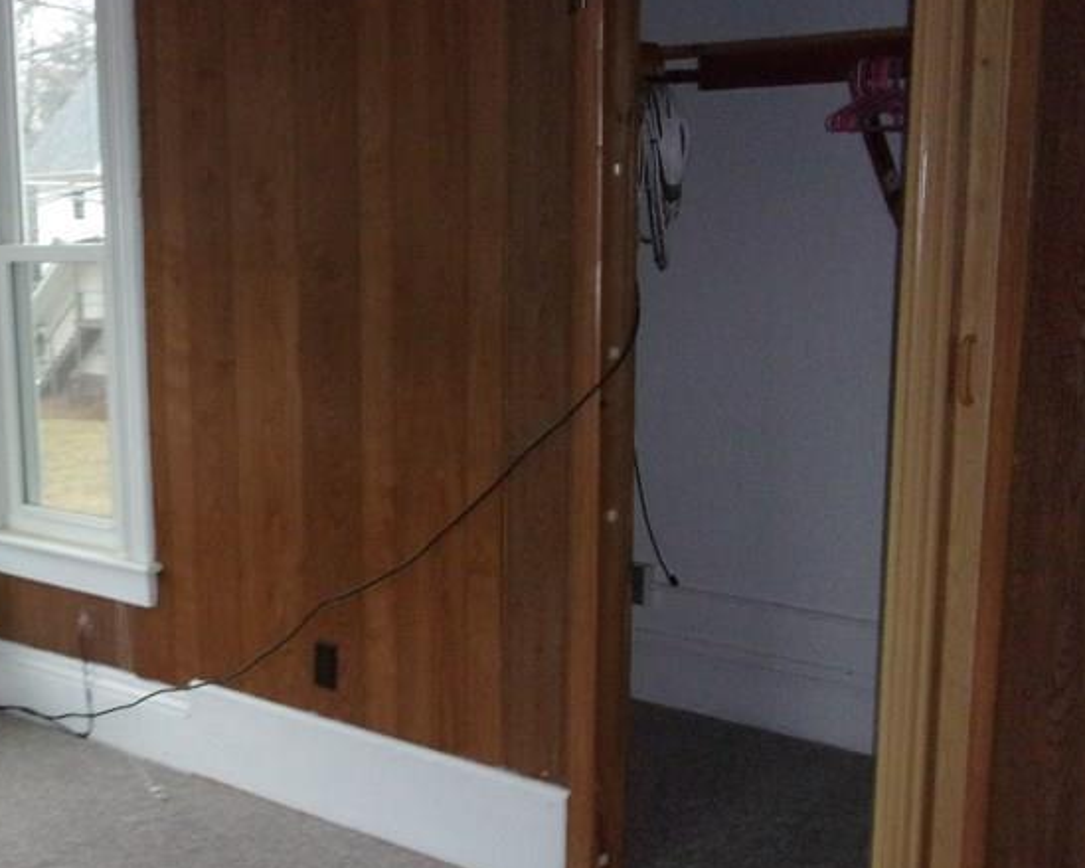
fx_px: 1637
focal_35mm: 51
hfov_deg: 35.5
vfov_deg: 29.6
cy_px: 514
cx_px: 223
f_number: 3.9
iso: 400
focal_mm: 5.1
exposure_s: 1/34
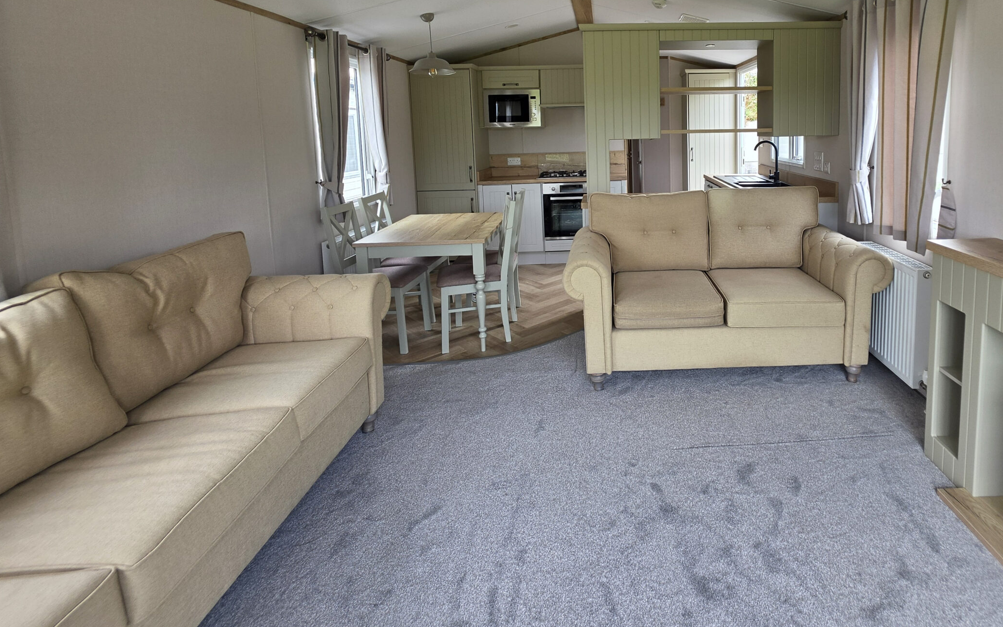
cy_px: 183
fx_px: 465
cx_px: 613
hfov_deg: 92.8
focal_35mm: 17
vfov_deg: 65.2
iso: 64
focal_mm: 2.2
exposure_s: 1/100
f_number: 1.9
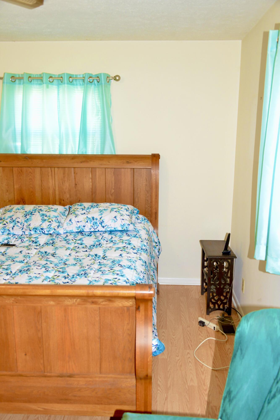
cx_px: 140
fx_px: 373
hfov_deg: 41.1
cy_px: 210
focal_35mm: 32
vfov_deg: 58.7
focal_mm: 32
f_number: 5.6
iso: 2500
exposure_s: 1/60
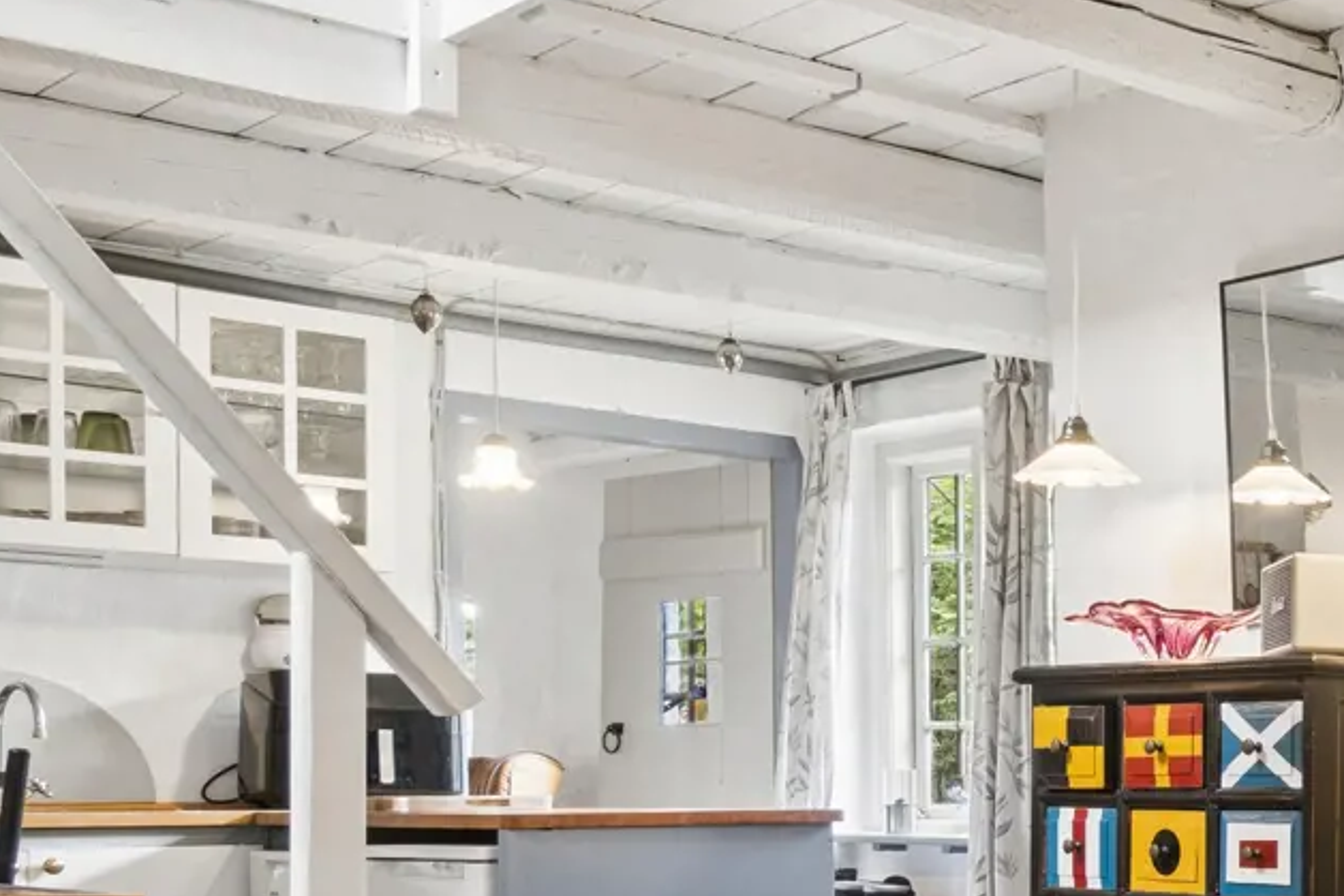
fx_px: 2054
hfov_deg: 26.3
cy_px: 815
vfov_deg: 23.9
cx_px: 2018
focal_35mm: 55
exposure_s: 1/4
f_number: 8
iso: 200
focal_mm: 12
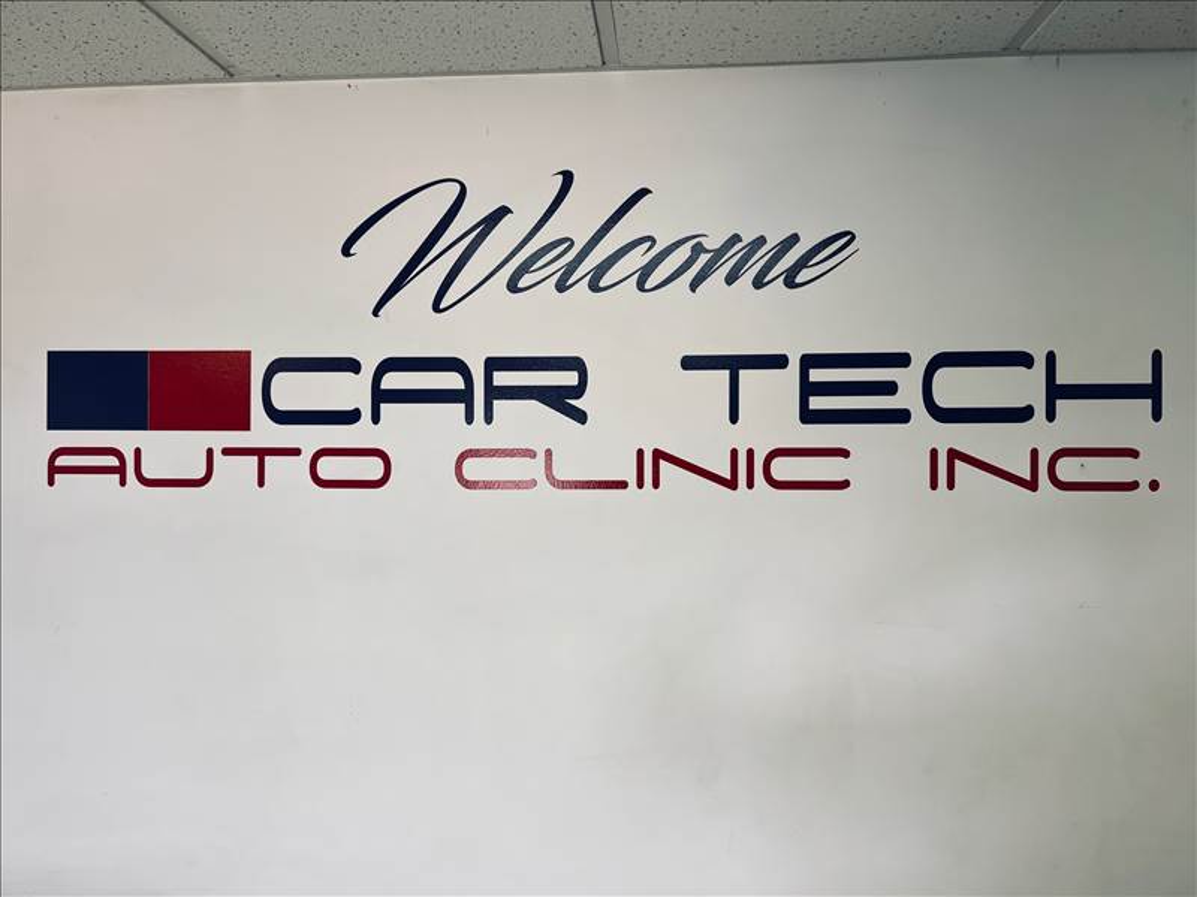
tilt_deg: -1.0
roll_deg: +0.0
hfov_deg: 67.3
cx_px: 598
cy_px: 448
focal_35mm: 26
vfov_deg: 53.1
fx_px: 899
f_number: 1.5
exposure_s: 1/120
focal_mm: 5.7
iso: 80
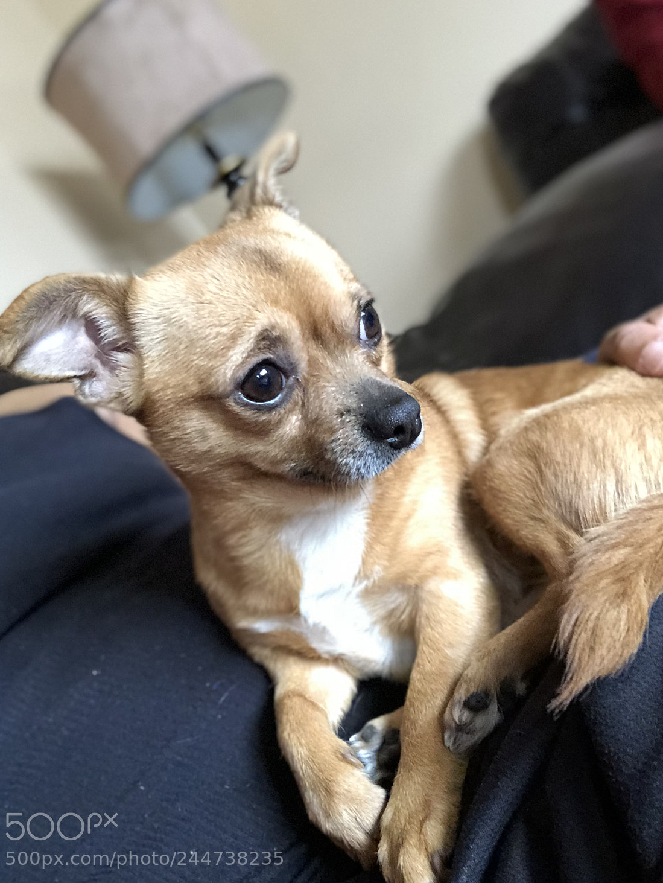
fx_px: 893
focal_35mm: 35
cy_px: 423
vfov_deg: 52.6
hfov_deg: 40.7
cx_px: 331
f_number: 2.2
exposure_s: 1/15
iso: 320
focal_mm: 2.87
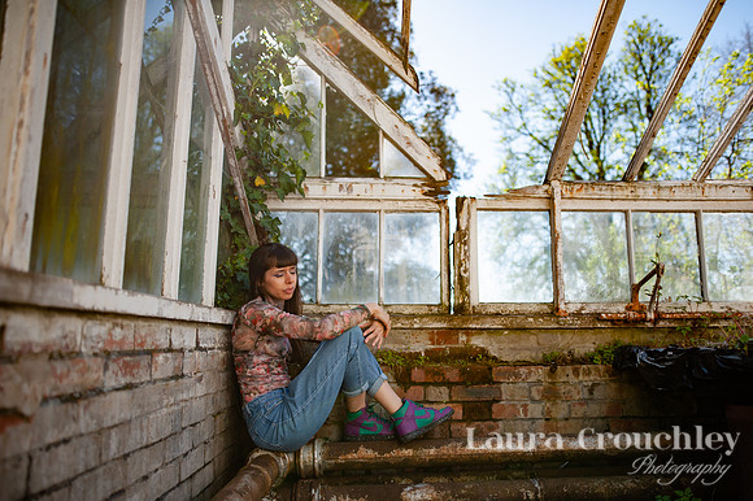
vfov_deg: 50.1
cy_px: 250
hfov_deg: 70.0
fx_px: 537
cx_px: 403
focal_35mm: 26
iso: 320
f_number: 1.4
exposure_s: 1/6400
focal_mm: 24
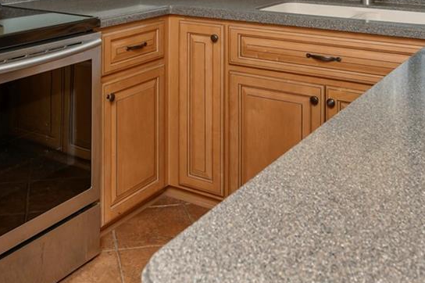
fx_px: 590
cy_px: -70
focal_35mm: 50
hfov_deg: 39.4
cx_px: 159
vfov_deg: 24.1
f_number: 5.6
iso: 200
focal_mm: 17
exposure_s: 1/60
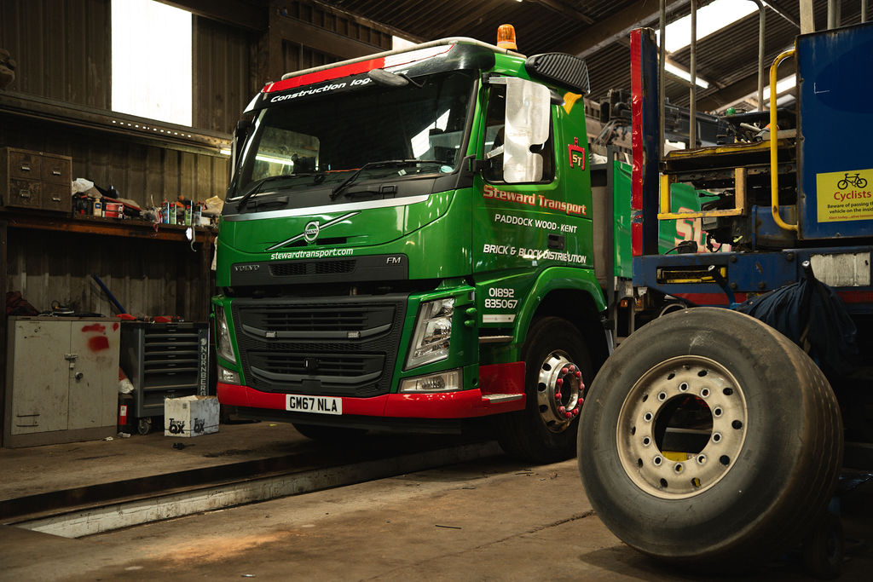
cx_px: 436
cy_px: 291
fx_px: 970
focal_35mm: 40
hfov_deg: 48.5
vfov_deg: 33.4
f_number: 2.5
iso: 500
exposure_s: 1/60
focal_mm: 40
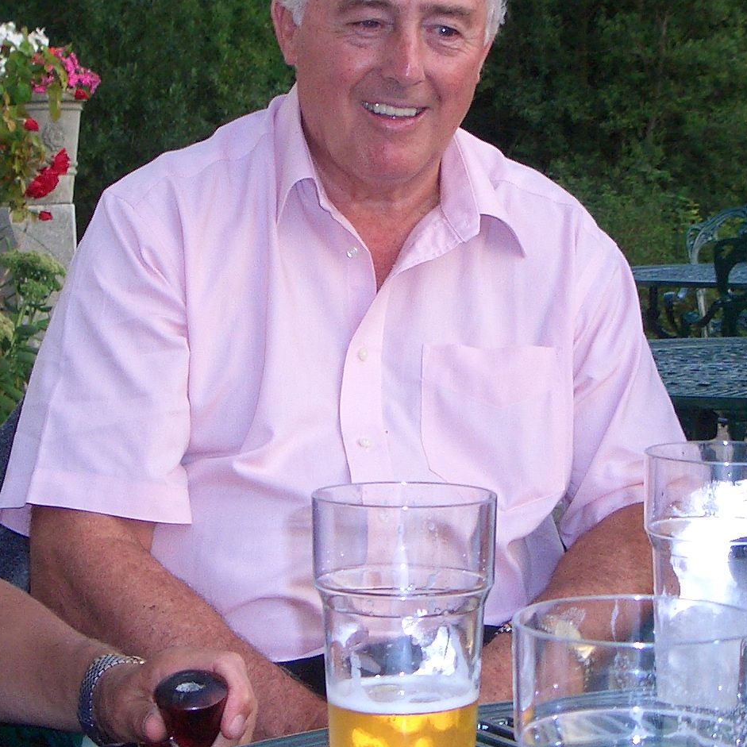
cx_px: 381
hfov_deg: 16.4
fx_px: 2588
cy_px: 368
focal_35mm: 106
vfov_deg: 16.4
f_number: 3.1
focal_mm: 8.2
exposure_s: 1/125
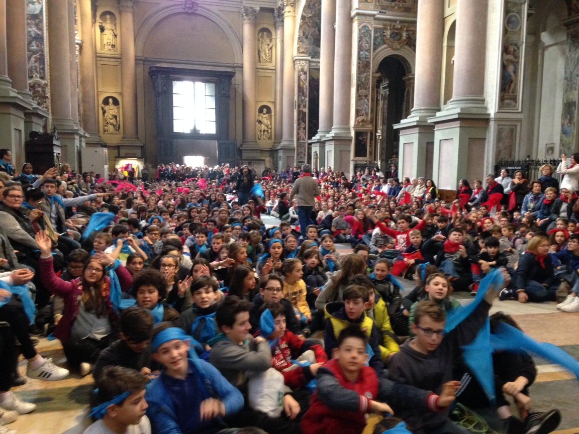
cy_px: 217
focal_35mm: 33
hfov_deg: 55.4
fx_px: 552
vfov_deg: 42.9
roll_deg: +1.1
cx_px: 290
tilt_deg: -7.5
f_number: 2.4
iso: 400
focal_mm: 4.12
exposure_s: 1/20
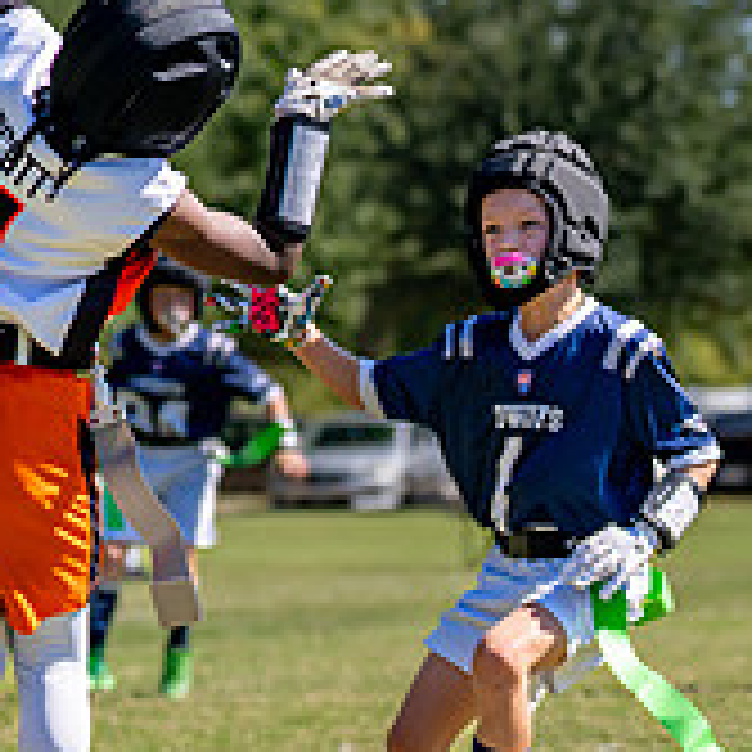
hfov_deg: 6.8
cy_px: 282
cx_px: 107
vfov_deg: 6.8
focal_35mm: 257
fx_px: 6317
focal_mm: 70
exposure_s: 1/2500
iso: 160
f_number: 2.8
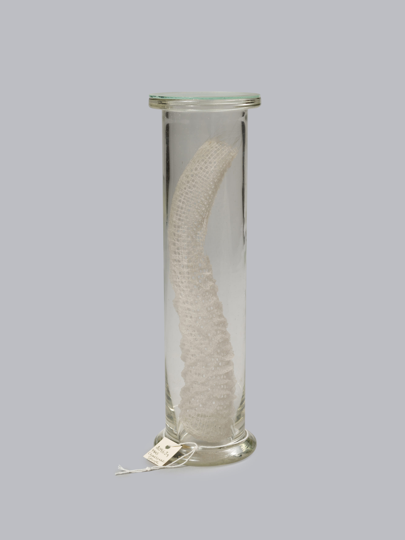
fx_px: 920
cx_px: 202
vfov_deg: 32.7
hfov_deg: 24.8
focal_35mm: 59
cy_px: 270
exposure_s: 1/60
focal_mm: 75
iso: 200
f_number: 14
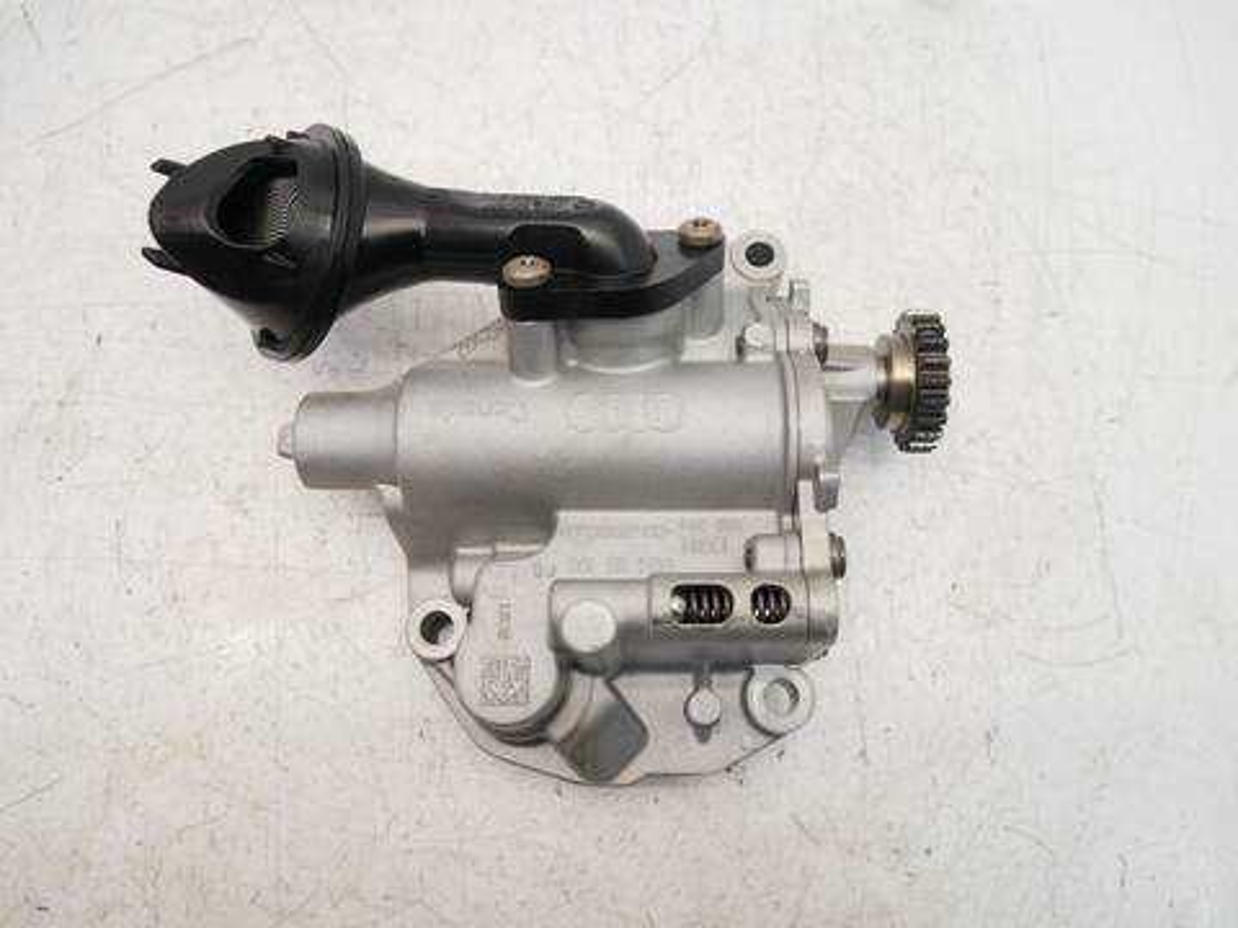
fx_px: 858
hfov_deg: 71.6
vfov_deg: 56.8
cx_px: 619
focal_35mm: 24
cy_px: 464
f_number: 3.5
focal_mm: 12
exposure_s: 1/60
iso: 400
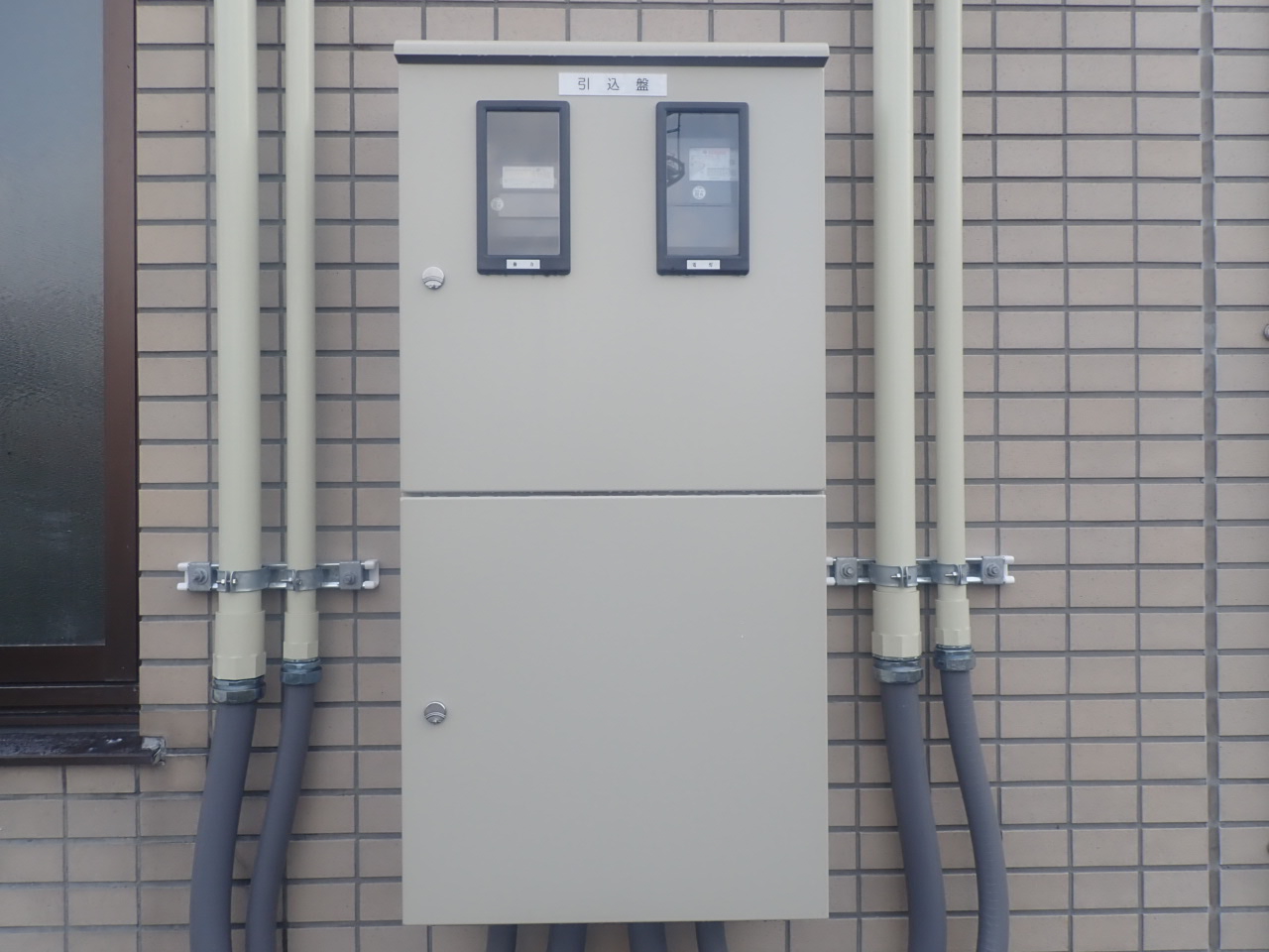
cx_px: 634
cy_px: 476
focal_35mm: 25
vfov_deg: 54.9
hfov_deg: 69.4
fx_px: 916
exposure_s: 1/400
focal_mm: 4.5
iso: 100
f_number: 2.8
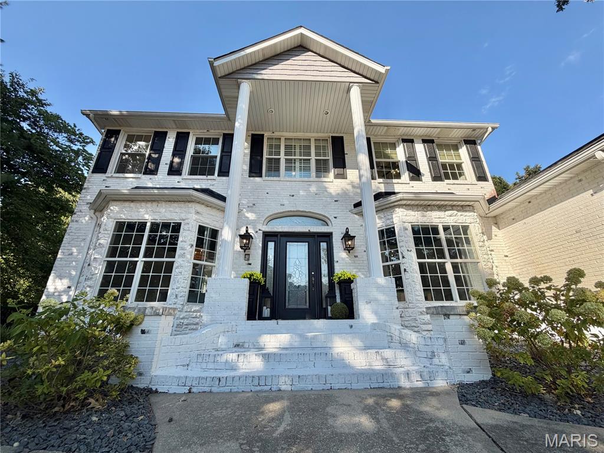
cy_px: 226
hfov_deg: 102.1
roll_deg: +0.0
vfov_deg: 85.7
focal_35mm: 14
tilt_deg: +20.5
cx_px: 302
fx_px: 244
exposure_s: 1/770
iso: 40
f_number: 2.2
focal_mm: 2.22
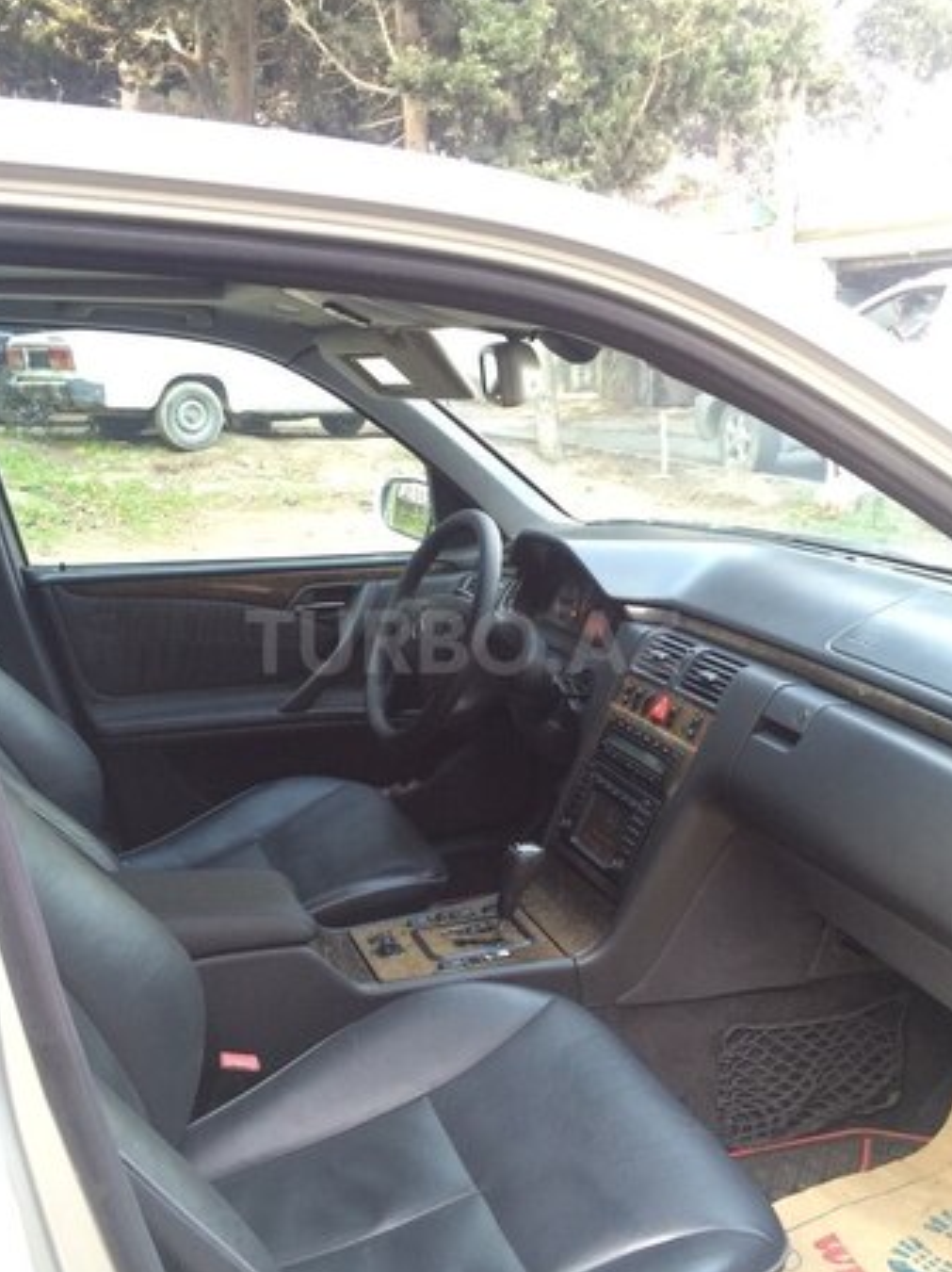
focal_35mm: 32
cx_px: 463
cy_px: 642
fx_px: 1175
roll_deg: +0.5
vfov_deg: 56.8
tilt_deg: -14.1
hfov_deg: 44.1
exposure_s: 1/33
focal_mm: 4.15
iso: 50
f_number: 2.2
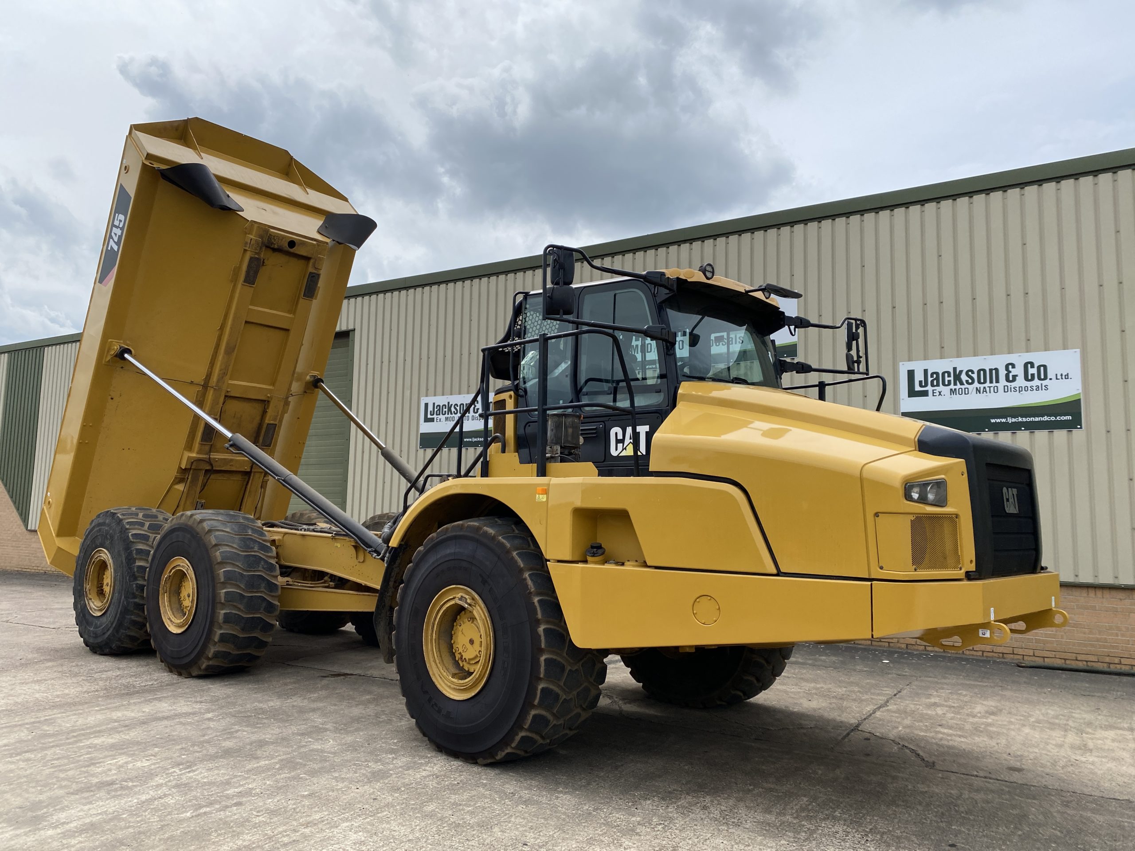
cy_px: 426
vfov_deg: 53.1
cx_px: 568
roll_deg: -0.2
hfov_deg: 67.3
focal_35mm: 26
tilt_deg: +8.0
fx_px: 852
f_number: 1.8
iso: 32
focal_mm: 4.25
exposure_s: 1/3610
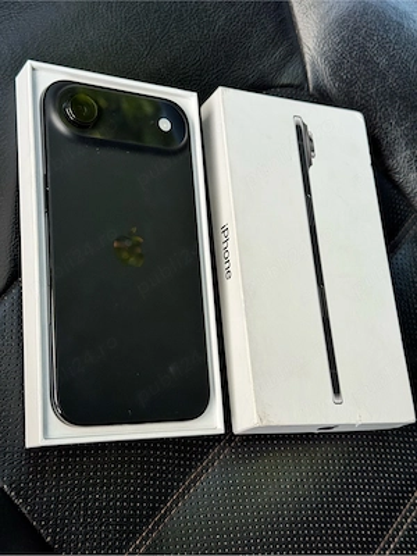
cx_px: 208
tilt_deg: -57.0
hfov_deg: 30.3
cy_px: 278
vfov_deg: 39.7
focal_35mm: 48
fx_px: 771
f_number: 1.78
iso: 100
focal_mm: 6.76
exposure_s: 1/92
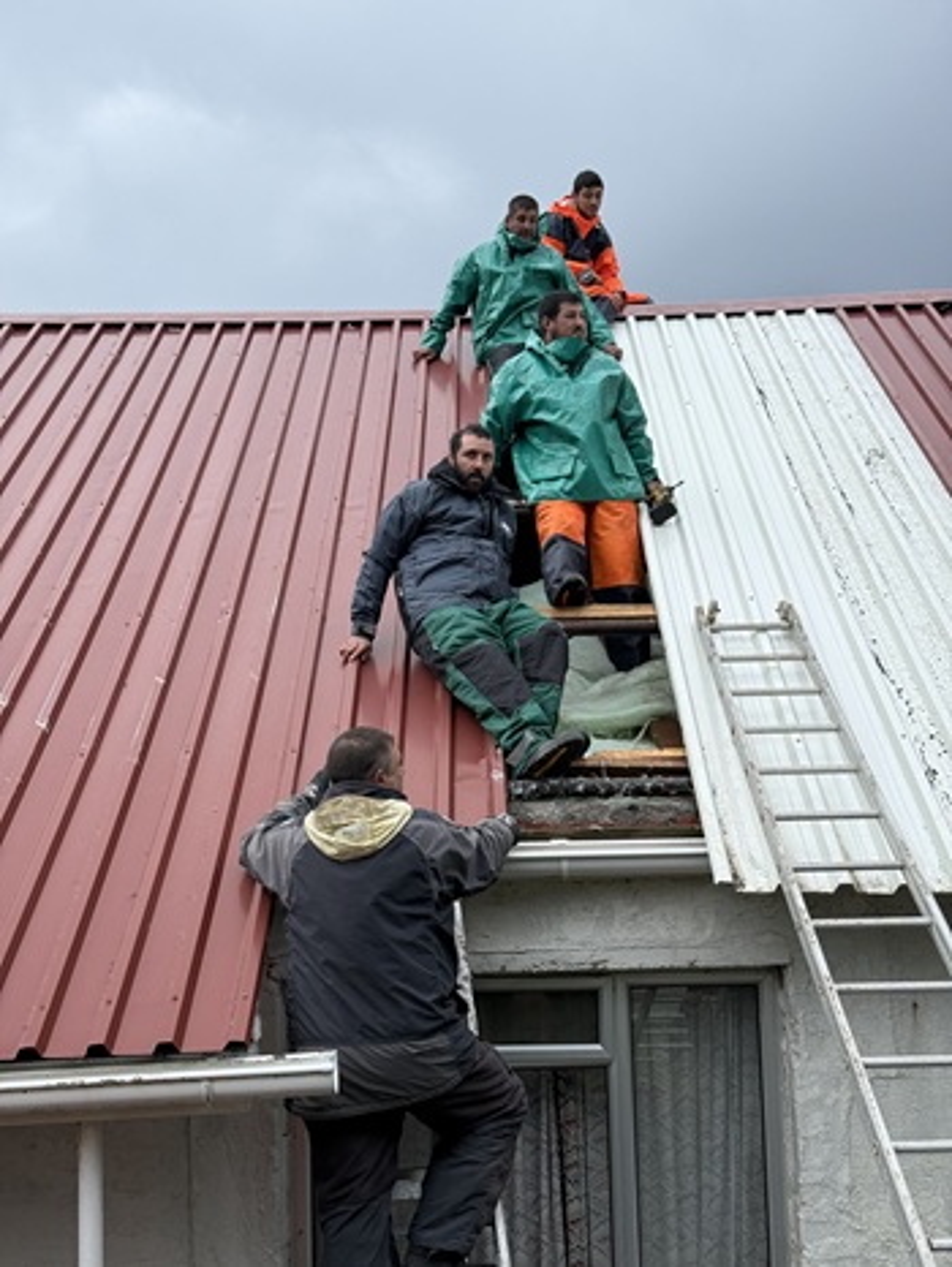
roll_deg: +1.1
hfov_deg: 30.3
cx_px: 476
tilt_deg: +2.4
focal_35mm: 48
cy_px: 634
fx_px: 1759
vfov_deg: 39.6
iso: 64
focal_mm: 6.76
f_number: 1.78
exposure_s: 1/1429
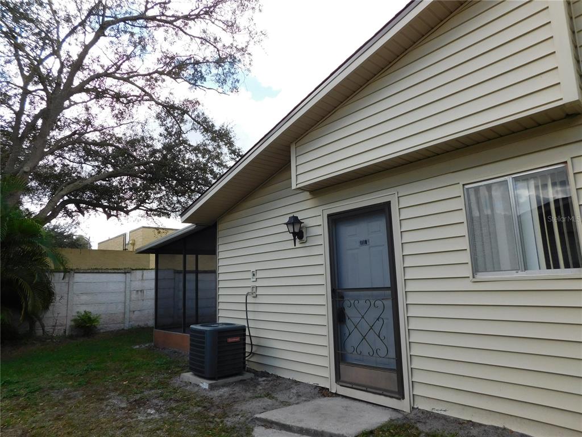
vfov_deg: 58.9
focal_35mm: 23
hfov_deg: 73.9
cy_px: 218
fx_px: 387
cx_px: 291
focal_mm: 4
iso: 125
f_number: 3
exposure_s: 1/800
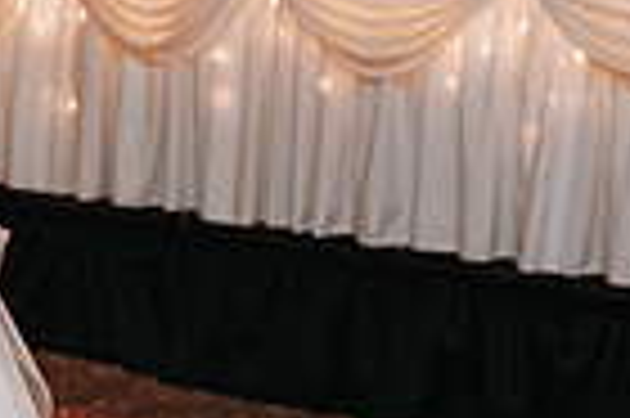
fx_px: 2727
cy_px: 305
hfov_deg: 12.5
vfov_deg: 8.8
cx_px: -337
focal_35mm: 156
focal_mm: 35
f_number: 2.8
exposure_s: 1/160
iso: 1000
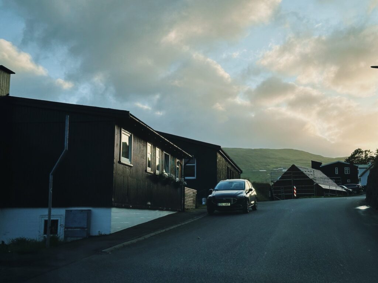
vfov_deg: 30.3
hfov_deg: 39.7
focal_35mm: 48
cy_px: 142
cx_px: 189
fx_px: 524
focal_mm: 6.86
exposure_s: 1/1497
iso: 64
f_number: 1.78
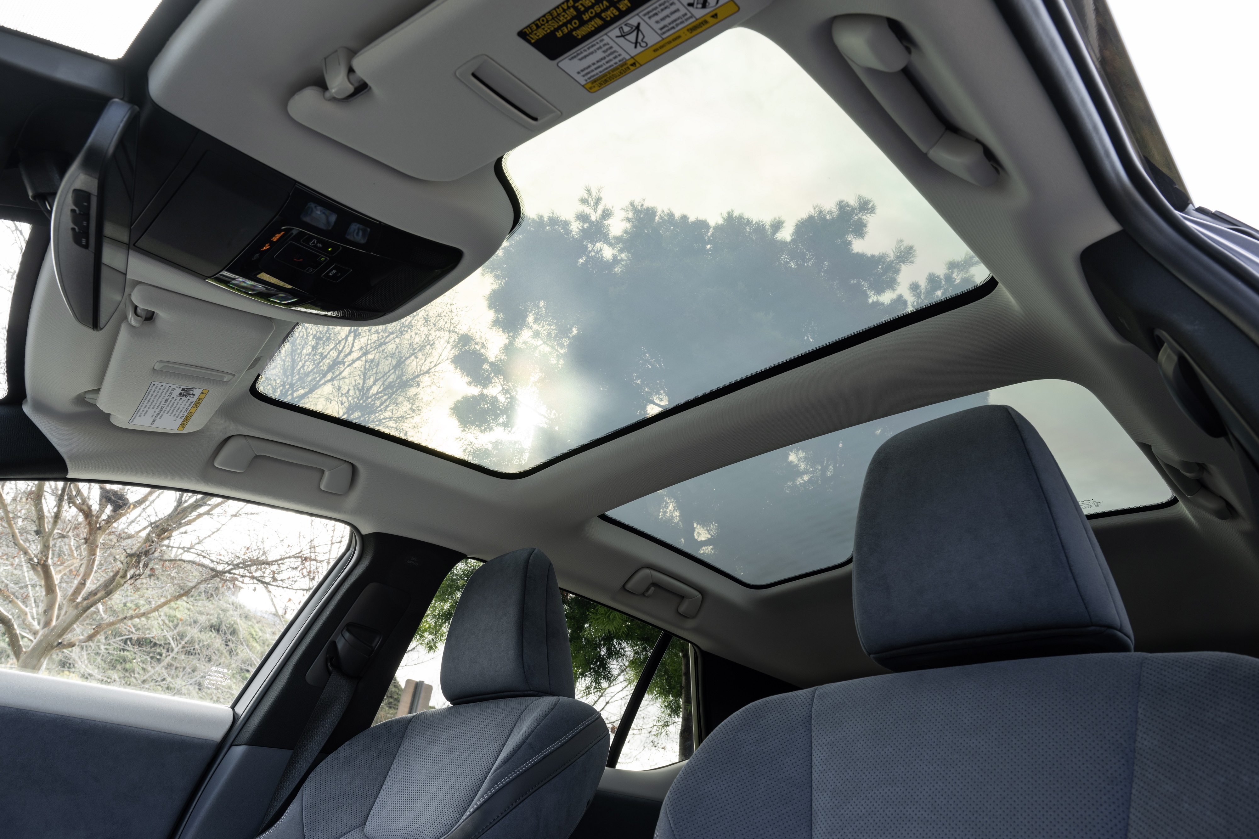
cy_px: 420
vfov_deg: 53.1
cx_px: 630
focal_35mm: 24
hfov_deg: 73.7
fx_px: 839
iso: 64
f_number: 9
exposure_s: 1/3
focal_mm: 24
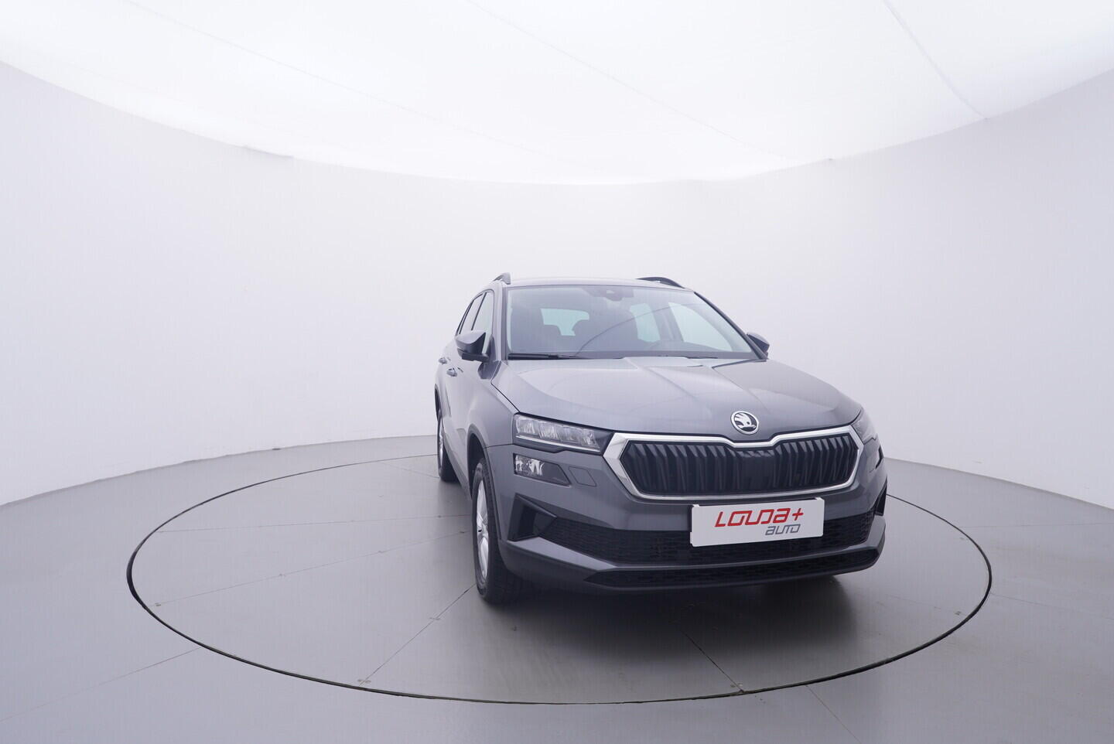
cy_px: 372
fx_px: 697
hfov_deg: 77.3
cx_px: 557
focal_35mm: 22
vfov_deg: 56.2
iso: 200
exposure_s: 1/80
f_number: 5
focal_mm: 15
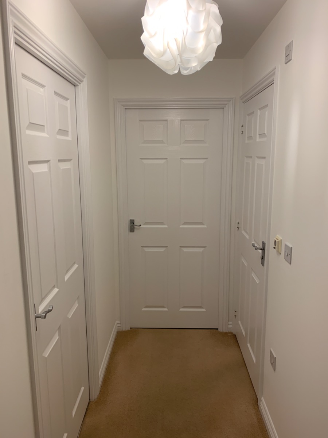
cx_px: 164
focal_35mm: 26
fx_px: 328
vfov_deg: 67.3
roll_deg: +0.2
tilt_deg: -9.9
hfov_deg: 53.1
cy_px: 219
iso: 64
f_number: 1.8
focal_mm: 4.25
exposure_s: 1/50
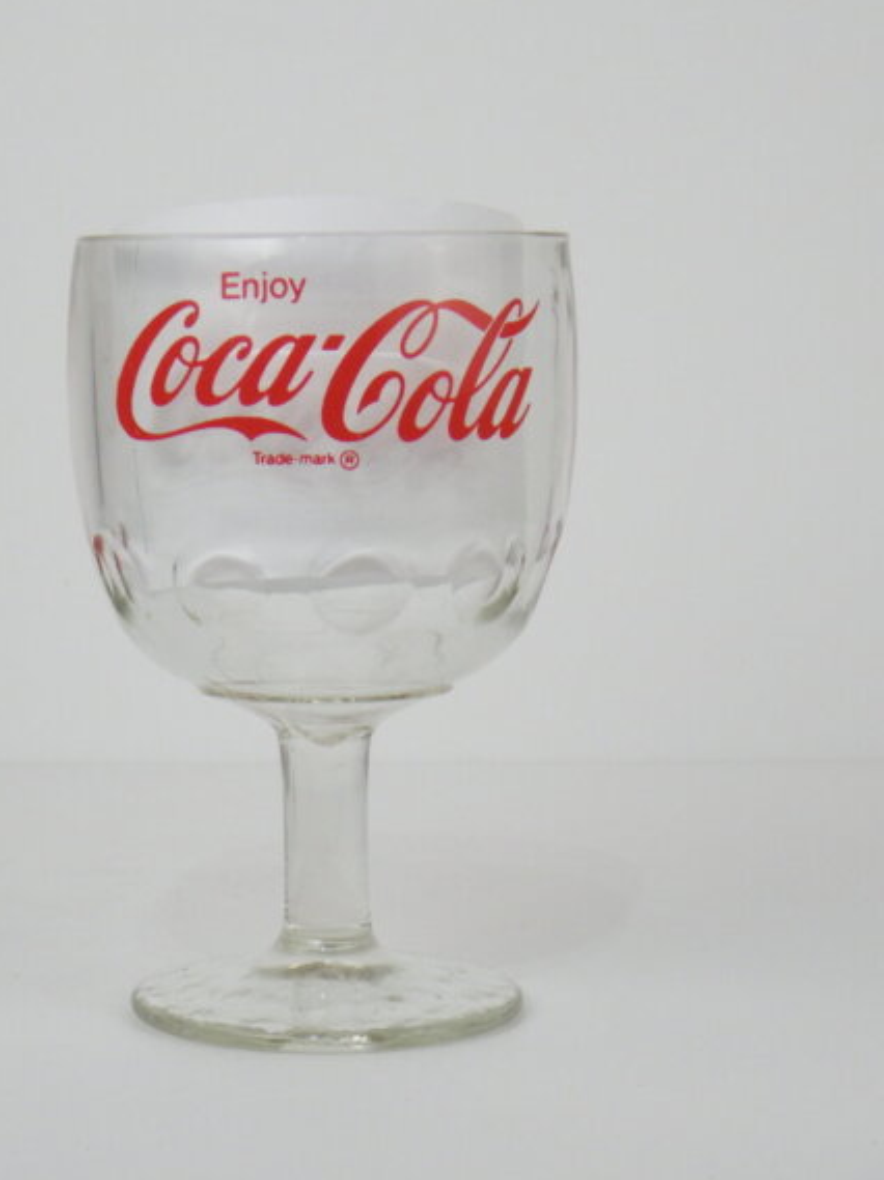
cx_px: 322
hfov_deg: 14.2
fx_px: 3545
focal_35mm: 104
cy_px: 587
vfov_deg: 18.9
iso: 125
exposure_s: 1/80
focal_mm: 13.7
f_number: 4.8
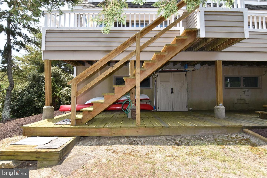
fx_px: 134
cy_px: 89
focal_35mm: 18
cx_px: 134
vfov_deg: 67.5
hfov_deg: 90.0
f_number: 13
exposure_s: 1/100
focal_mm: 12
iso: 200
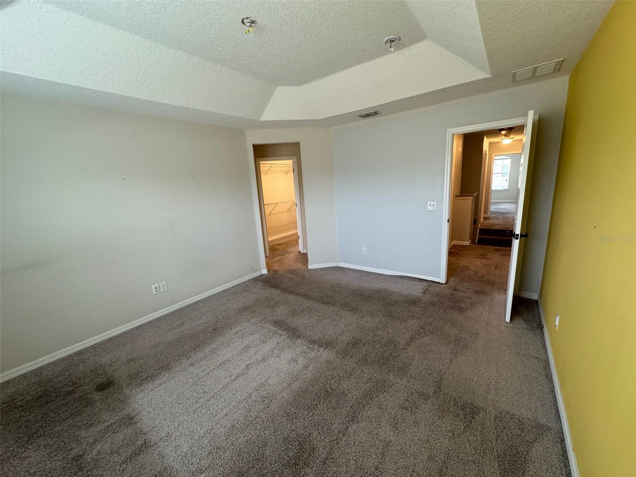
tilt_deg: -13.0
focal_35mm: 14
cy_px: 238
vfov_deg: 85.7
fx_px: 257
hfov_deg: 102.1
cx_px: 318
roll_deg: +3.0
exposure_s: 1/120
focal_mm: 2.22
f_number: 2.2
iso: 250
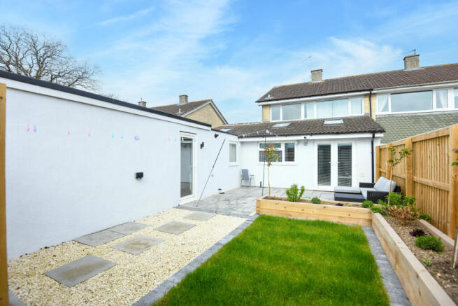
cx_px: 229
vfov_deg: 73.8
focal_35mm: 16
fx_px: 204
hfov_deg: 96.7
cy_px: 153
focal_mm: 16
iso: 500
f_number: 6.3
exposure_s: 1/800
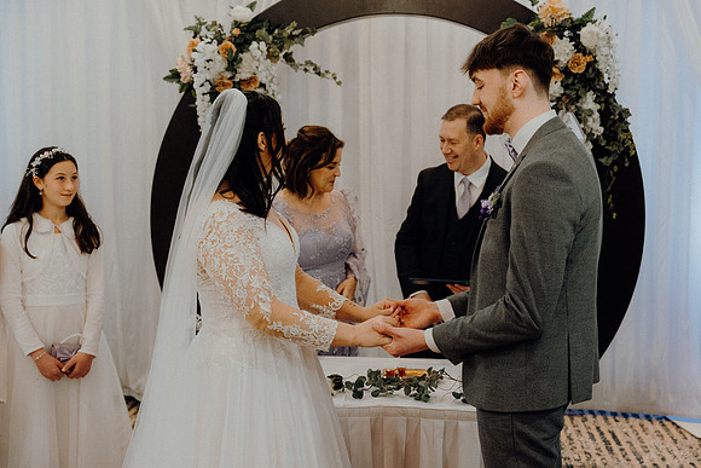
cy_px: 234
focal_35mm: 49
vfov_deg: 27.5
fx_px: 954
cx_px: 350
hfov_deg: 40.3
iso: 5000
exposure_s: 1/200
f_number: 3.5
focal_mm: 49
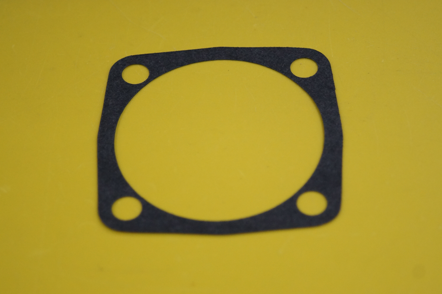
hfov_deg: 19.5
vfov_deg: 13.0
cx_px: 221
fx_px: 1288
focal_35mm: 105
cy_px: 147
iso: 2000
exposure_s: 1/125
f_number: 4
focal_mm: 70
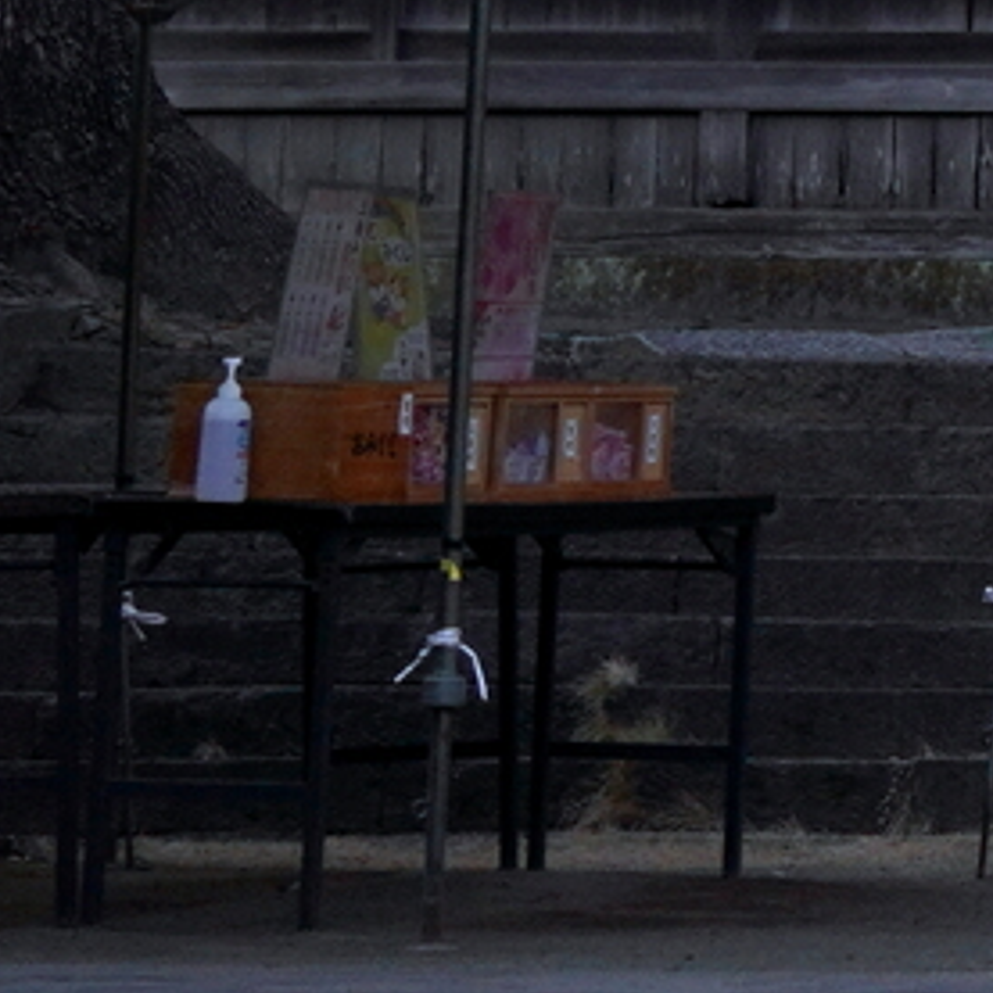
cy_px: -626
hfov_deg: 5.7
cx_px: 3545
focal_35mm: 276
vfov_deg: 6.2
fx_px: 8957
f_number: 9
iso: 200
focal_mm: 30
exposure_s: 1/100
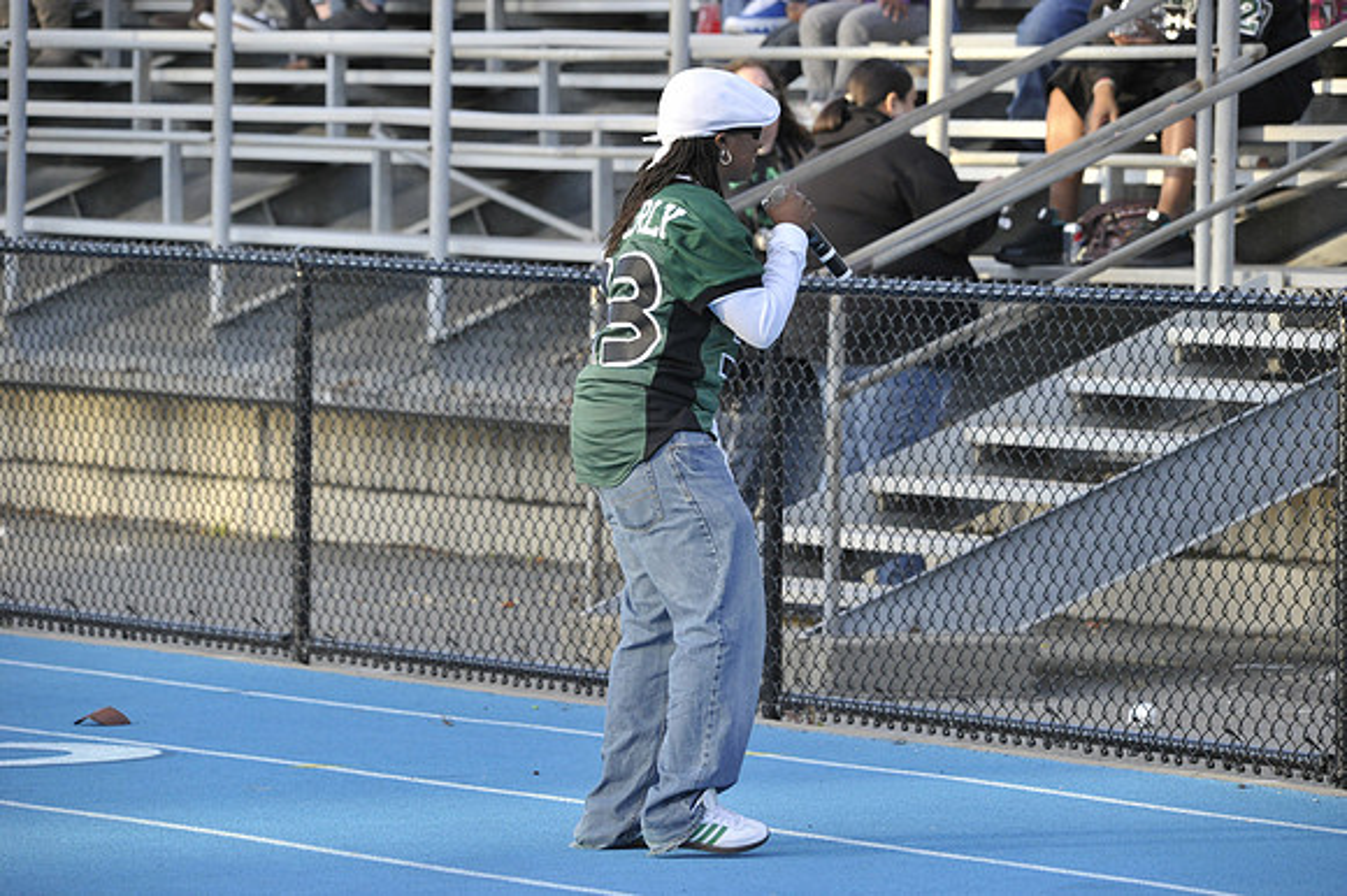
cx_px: 674
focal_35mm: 350
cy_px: 448
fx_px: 13088
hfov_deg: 5.9
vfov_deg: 3.9
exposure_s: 1/1000
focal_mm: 350
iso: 5000
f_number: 10
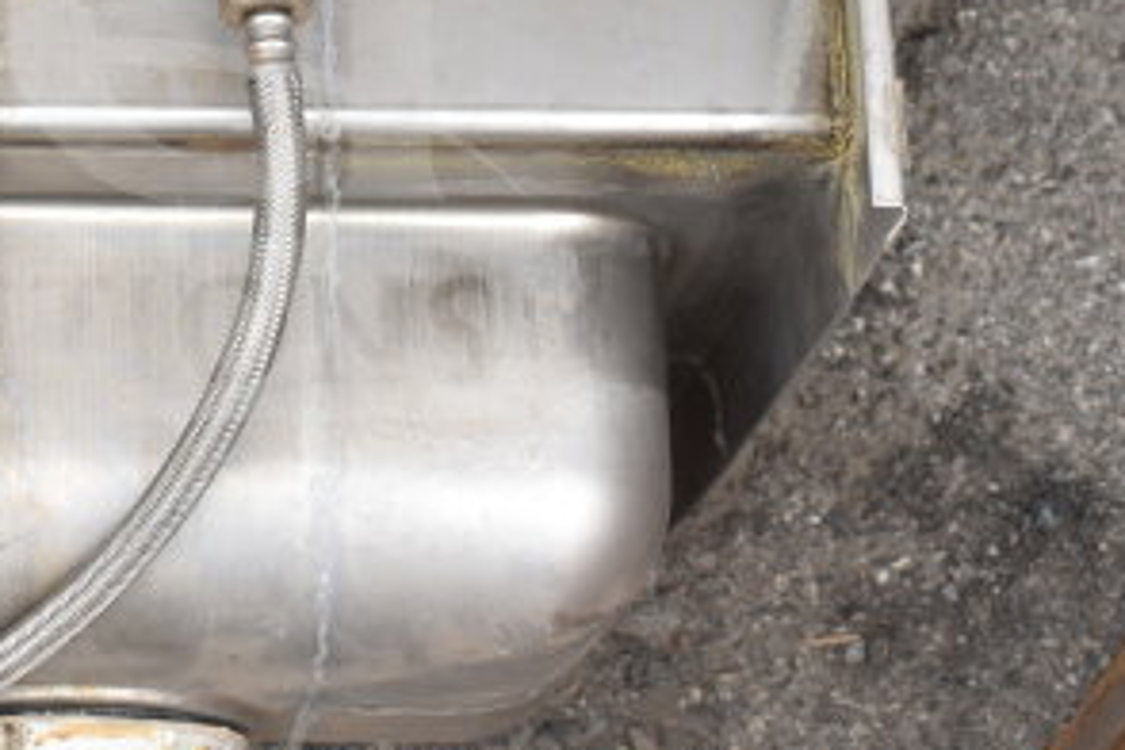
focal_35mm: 84
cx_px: 99
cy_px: 117
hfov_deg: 23.5
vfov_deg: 16.1
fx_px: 2626
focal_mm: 27
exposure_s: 1/160
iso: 200
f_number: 6.3
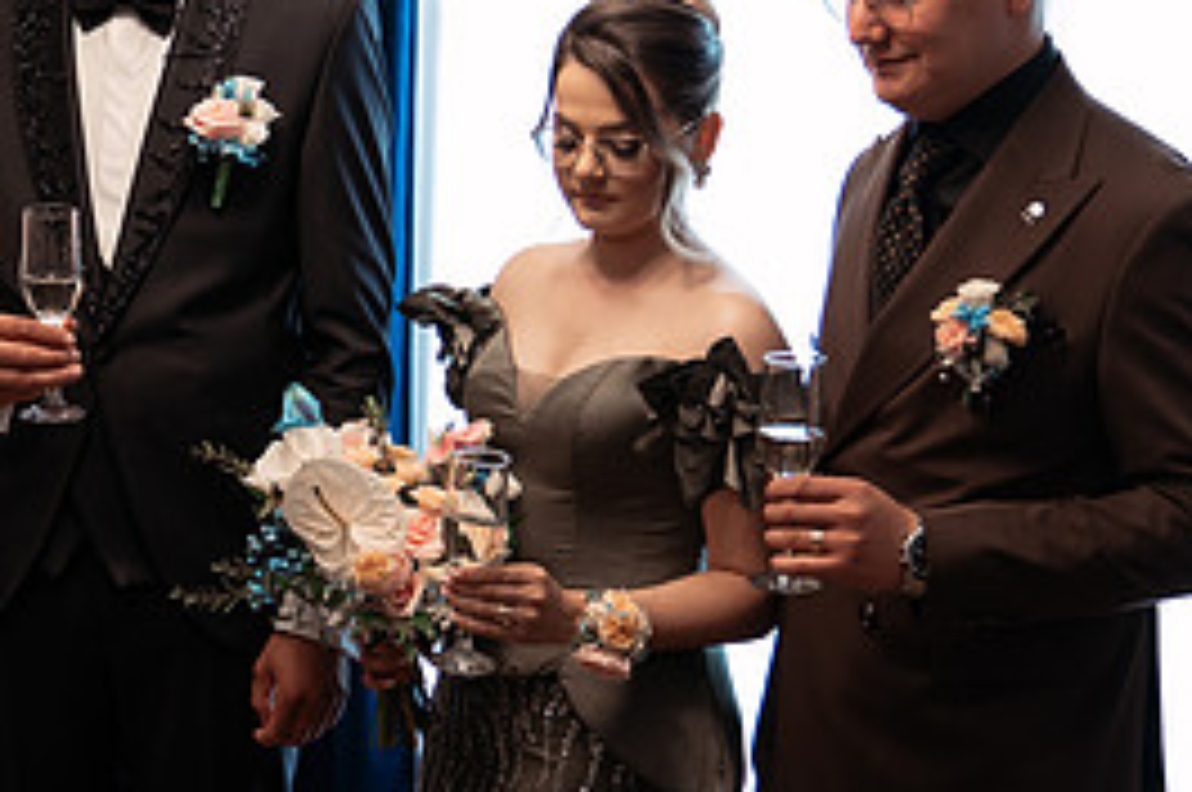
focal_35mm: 77
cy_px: 443
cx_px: 190
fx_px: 2546
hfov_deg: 25.7
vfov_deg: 17.7
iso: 1000
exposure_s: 1/200
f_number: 2.8
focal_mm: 28
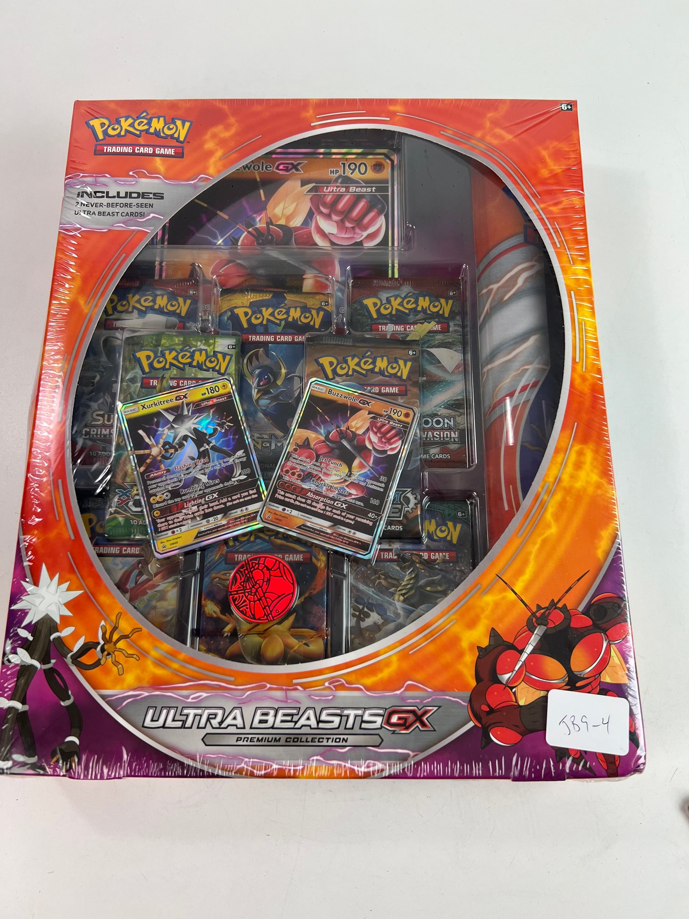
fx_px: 690
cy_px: 460
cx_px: 344
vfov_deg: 67.3
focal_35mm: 26
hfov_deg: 53.1
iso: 64
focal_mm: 5.7
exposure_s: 1/135
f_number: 1.5
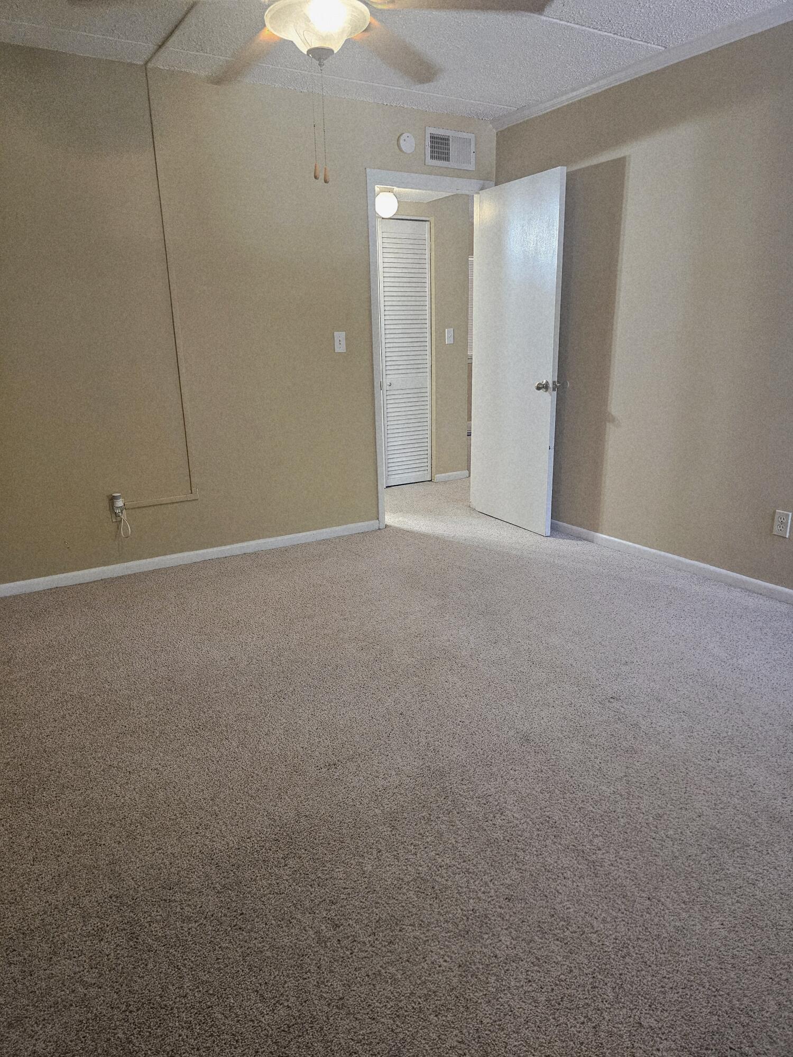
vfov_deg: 73.9
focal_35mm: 23
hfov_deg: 58.9
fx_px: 703
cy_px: 528
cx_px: 396
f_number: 1.7
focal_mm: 6.3
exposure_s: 1/120
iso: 500
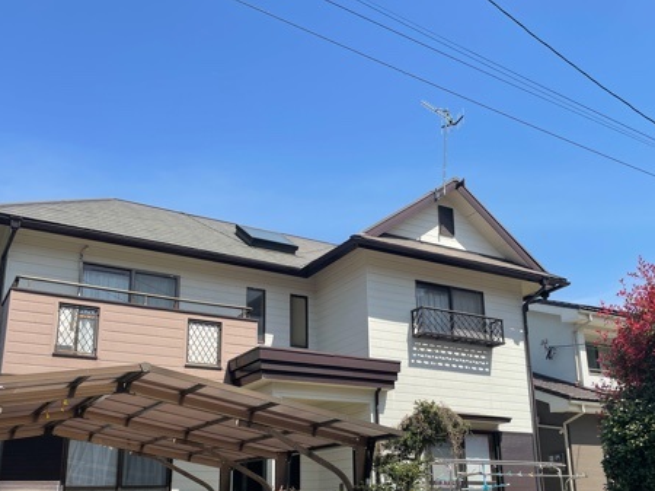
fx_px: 700
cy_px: 326
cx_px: 341
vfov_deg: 38.2
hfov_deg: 50.1
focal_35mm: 37
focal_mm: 4.2
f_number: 1.6
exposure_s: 1/2959
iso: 32
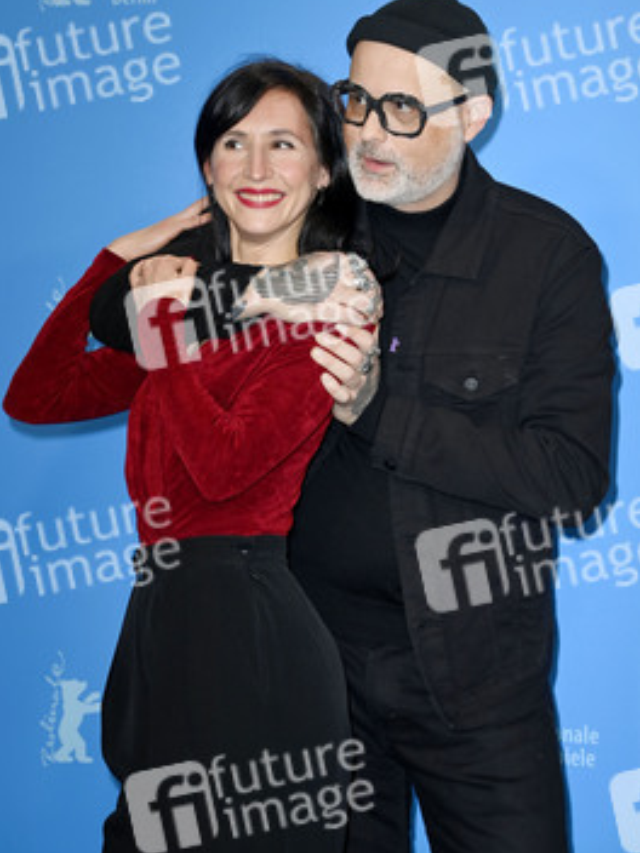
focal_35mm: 107
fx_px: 2638
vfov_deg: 18.4
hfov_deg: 13.8
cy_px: 434
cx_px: 320
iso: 800
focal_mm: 98
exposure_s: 1/200
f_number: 5.3
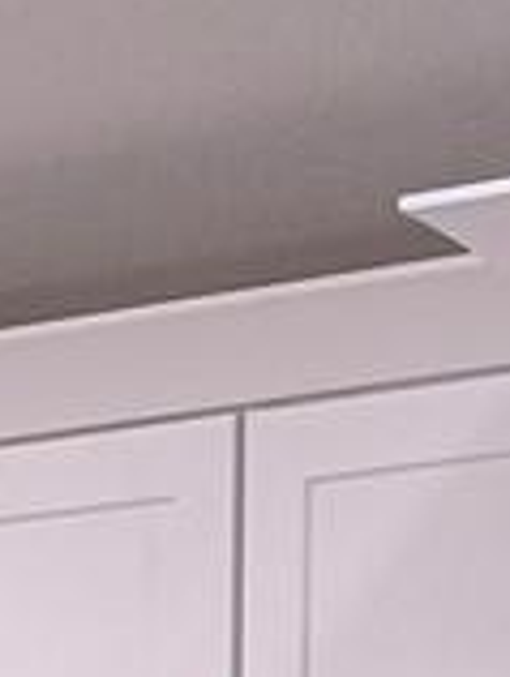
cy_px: 2005
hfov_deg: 6.0
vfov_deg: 7.3
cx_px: -519
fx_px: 4761
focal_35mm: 243
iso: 200
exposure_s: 1/193
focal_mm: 6.76
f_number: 1.78
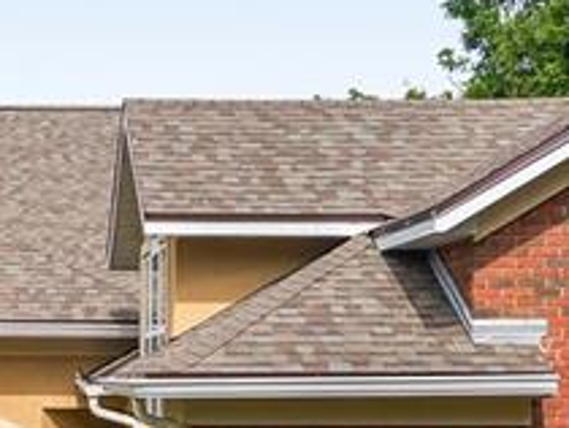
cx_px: 19
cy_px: 463
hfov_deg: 16.5
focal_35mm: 117
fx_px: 1925
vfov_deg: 12.5
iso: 180
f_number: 1.8
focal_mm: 8.67
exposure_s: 1/3000
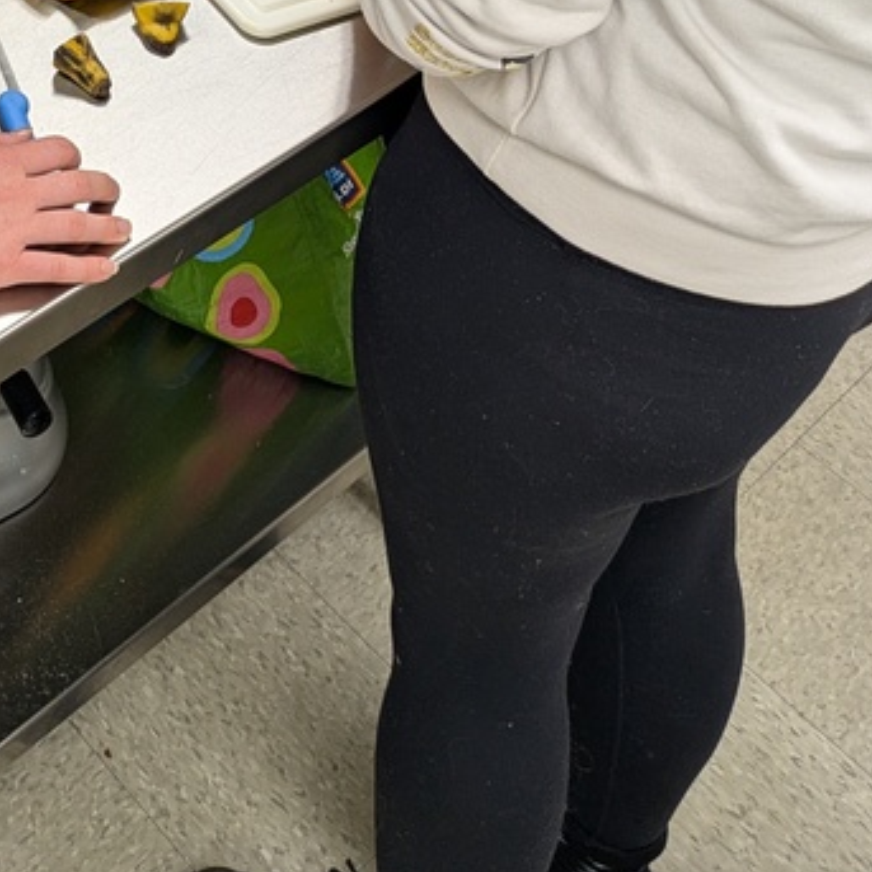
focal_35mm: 66
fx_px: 1881
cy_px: -399
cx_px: 133
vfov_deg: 22.1
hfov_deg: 25.5
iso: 94
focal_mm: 5.43
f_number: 1.89
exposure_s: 1/30
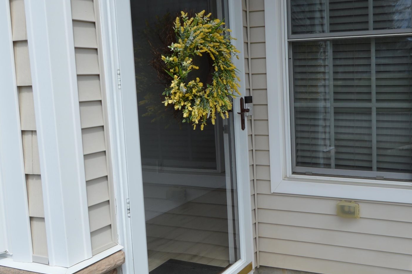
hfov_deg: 53.2
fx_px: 377
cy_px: 110
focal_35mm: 33
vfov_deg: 39.7
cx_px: 334
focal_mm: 10
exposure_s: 1/200
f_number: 7.1
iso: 100
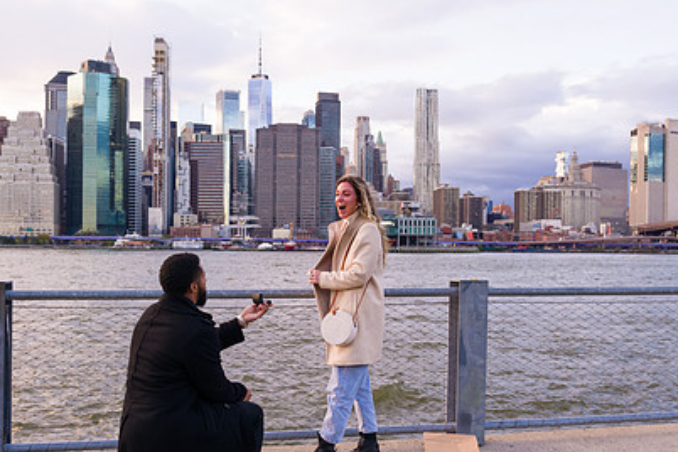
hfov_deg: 49.6
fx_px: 734
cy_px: 257
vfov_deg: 34.2
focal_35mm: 39
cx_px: 339
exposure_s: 1/200
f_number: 4
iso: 250
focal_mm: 27
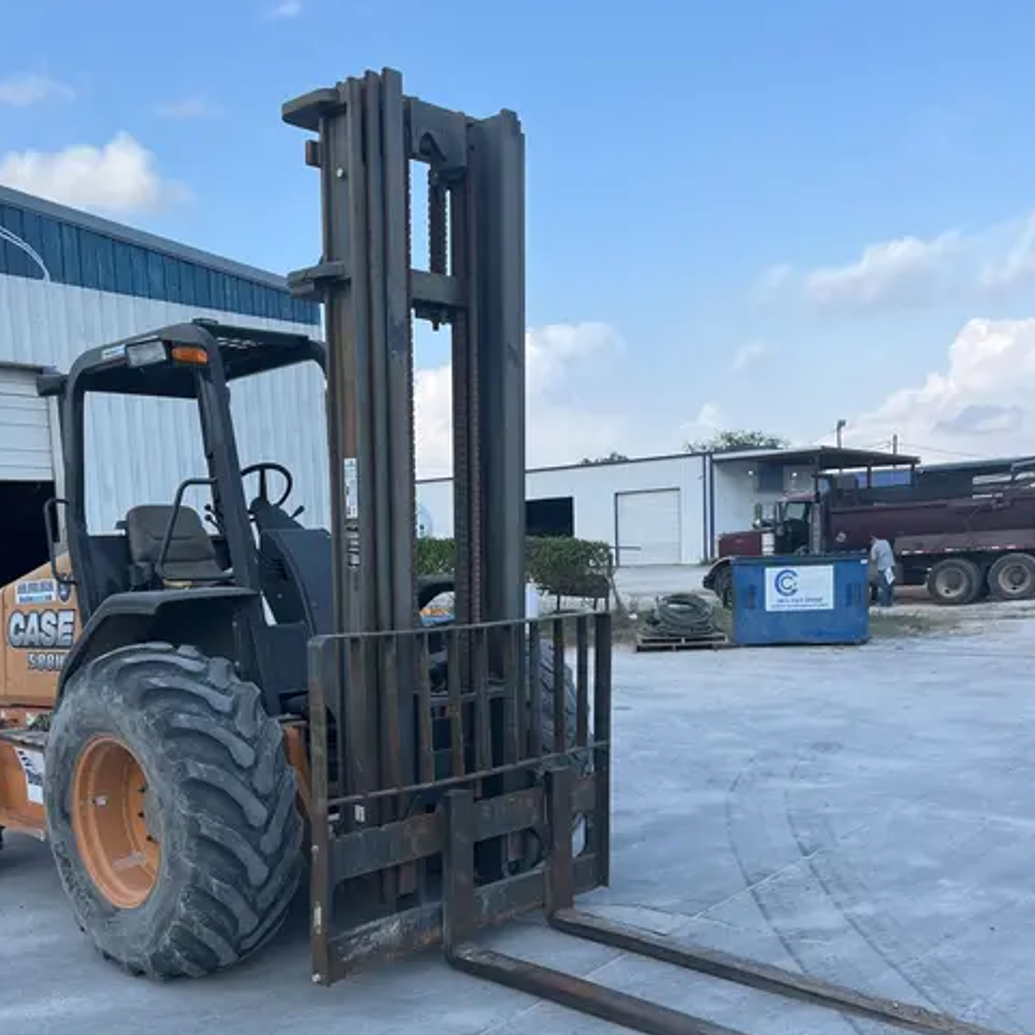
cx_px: 463
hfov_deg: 47.1
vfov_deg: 46.5
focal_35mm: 35
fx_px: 1184
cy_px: 692
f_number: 1.6
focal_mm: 5.1
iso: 50
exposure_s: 1/1600
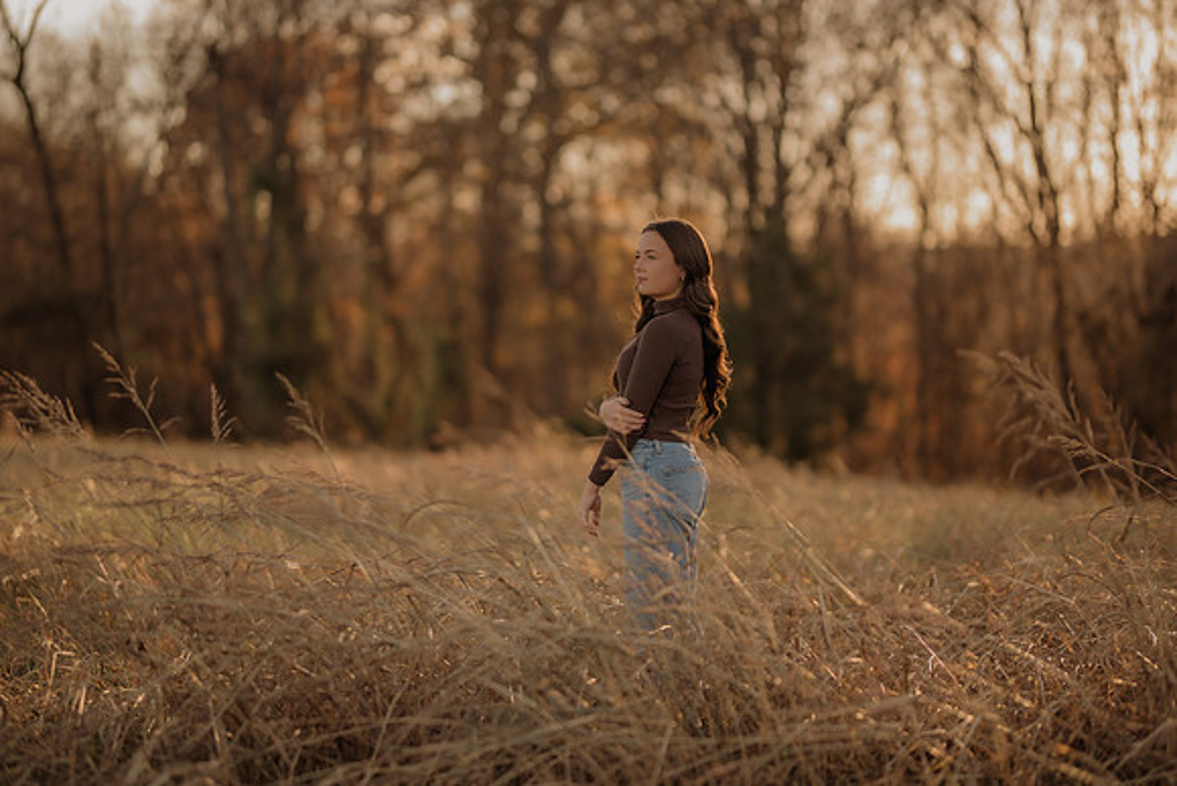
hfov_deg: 23.9
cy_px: 393
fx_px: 2780
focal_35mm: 85
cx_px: 588
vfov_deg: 16.1
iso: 200
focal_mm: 85
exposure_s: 1/1250
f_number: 1.4
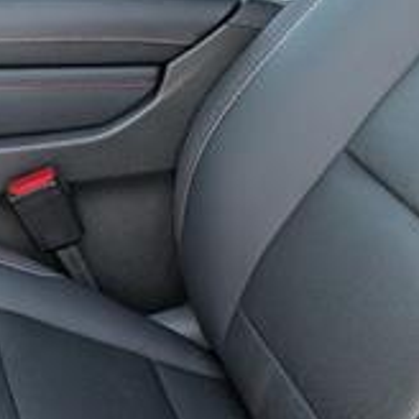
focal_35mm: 83
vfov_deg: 20.7
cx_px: -347
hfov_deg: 17.0
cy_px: 317
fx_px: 1137
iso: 128
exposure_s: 1/312
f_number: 1.68
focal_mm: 6.9
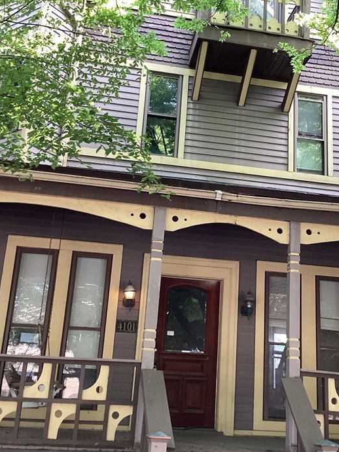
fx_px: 600
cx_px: 207
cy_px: 209
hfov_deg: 31.4
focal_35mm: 46
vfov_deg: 41.2
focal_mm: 3.3
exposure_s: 1/120
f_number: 2.4
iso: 100
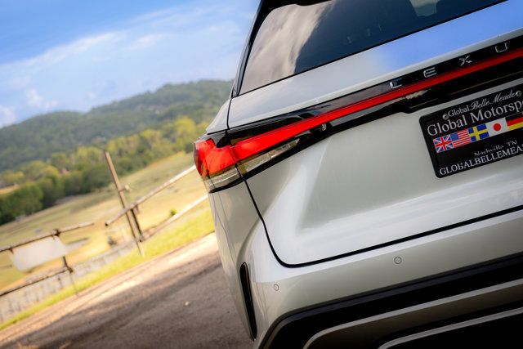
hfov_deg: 33.4
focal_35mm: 60
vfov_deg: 22.6
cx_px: 262
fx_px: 872
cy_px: 174
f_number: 5.6
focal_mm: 60
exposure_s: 1/500
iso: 500
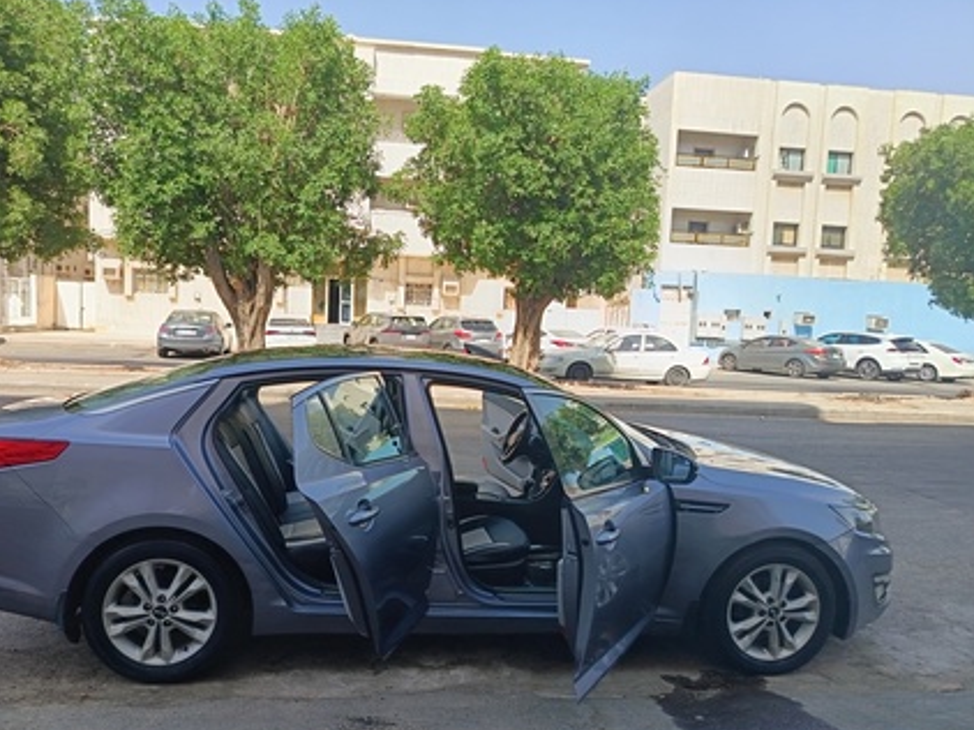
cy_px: 385
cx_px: 451
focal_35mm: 26
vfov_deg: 53.0
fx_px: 731
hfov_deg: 67.2
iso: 100
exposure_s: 1/222
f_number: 1.75
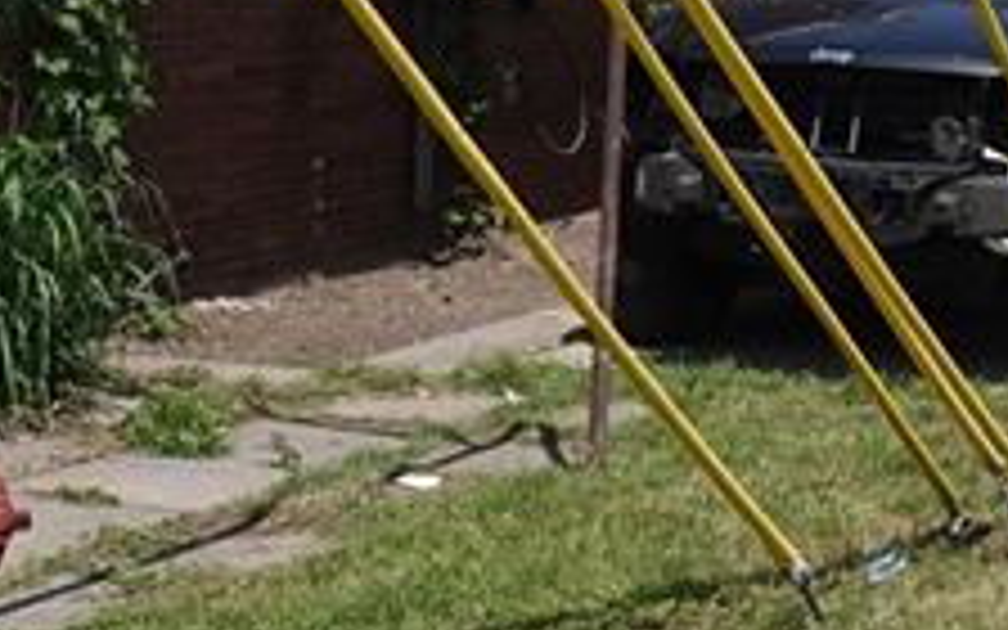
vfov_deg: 11.3
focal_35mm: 112
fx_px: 3077
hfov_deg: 17.5
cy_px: -256
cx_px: 1278
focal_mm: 8.8
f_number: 4
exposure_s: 1/1000
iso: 100
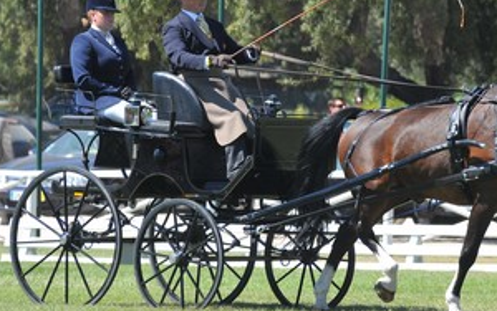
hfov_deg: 4.6
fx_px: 6208
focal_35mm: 458
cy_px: 135
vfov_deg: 2.9
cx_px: 341
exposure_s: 1/800
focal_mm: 200
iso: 400
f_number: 5.6
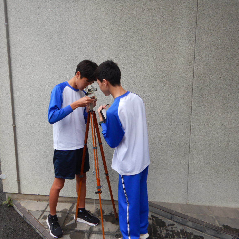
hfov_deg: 55.2
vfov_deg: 55.6
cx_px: 94
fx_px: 227
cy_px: 120
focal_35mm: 29
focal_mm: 4.3
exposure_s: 1/200
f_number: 2.8
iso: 125
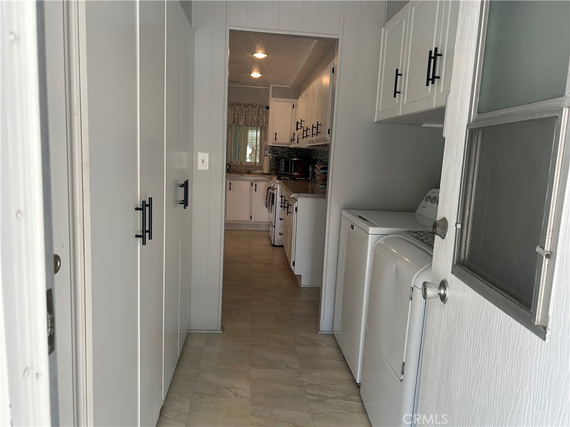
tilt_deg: -8.9
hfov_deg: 67.3
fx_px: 428
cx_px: 285
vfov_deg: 53.1
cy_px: 214
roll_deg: -1.9
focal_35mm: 26
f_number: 1.5
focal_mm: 5.7
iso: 40
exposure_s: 1/120
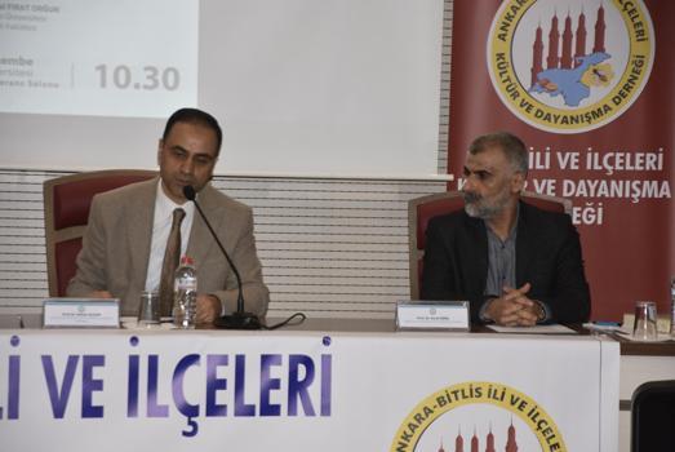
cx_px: 338
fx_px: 2956
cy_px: 226
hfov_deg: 13.0
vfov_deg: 8.7
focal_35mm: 158
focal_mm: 105
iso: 640
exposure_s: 1/60
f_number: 5.6
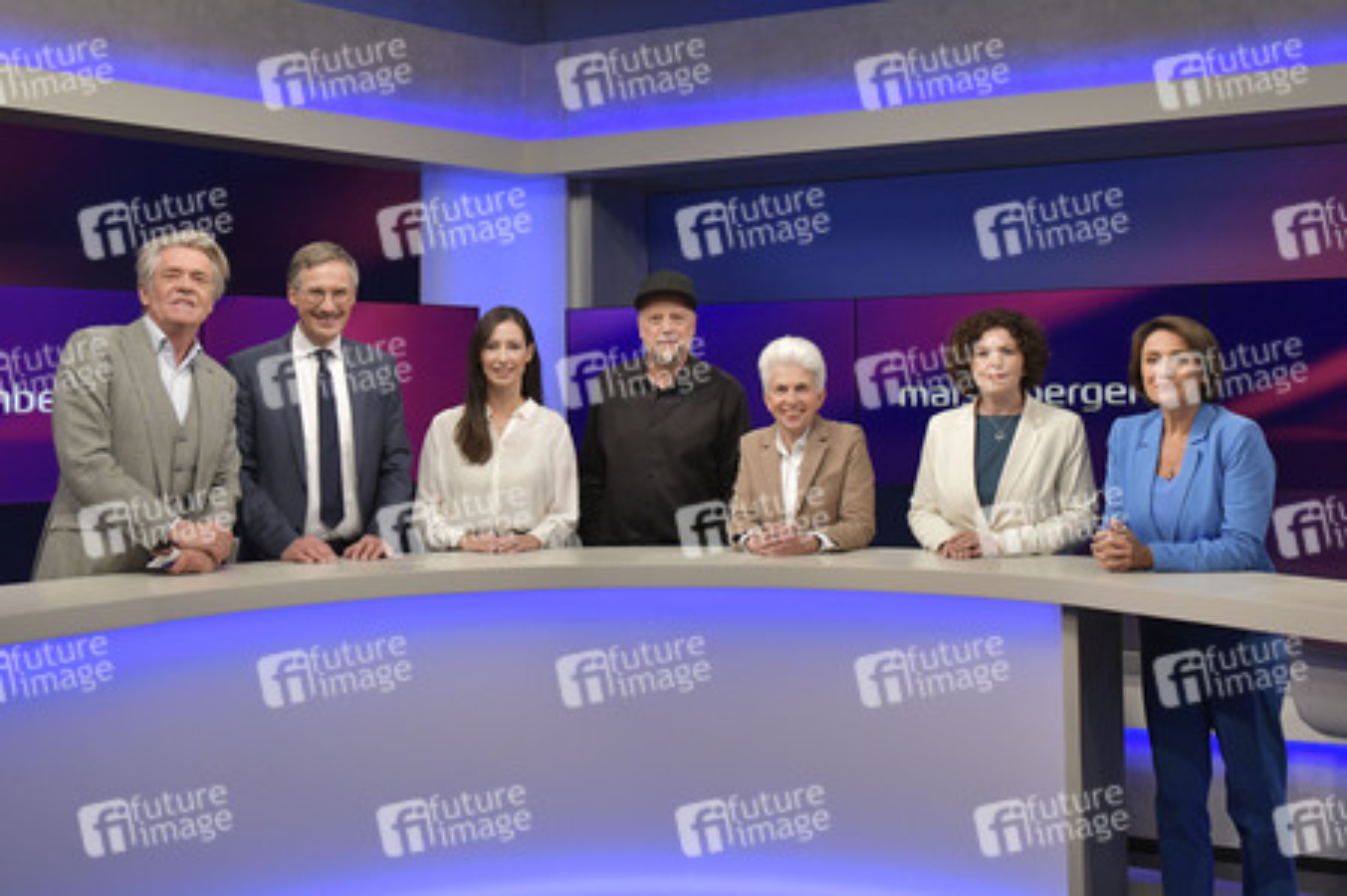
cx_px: 674
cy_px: 448
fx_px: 1271
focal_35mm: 34
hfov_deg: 55.8
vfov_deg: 38.8
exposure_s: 1/200
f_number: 6.3
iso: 2500
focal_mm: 34
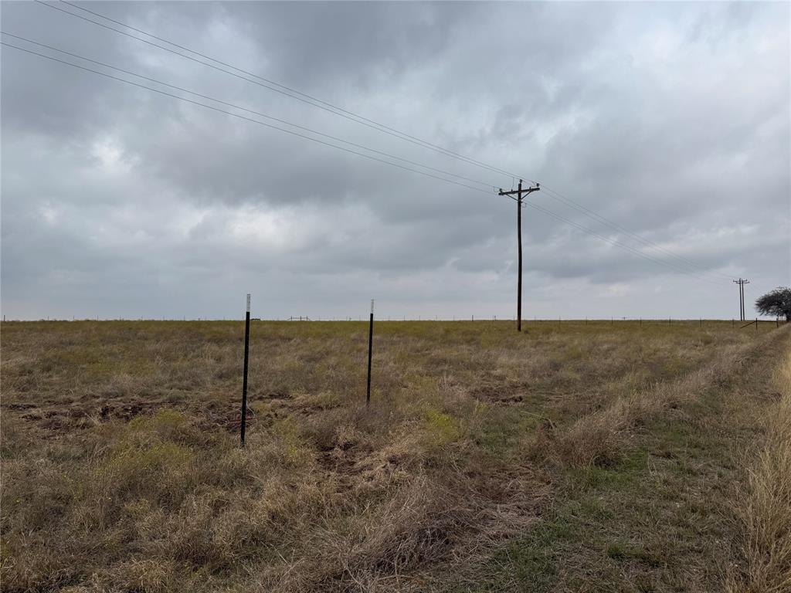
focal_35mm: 24
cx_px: 396
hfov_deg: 71.6
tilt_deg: +4.0
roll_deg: -0.1
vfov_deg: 56.8
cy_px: 296
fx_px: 548
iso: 80
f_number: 1.78
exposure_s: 1/4975
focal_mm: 6.76
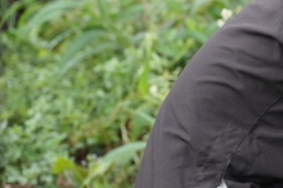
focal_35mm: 251
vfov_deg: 5.5
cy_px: 20
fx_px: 1972
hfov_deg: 8.1
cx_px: 405
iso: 400
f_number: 3.2
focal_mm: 84
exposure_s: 1/1000
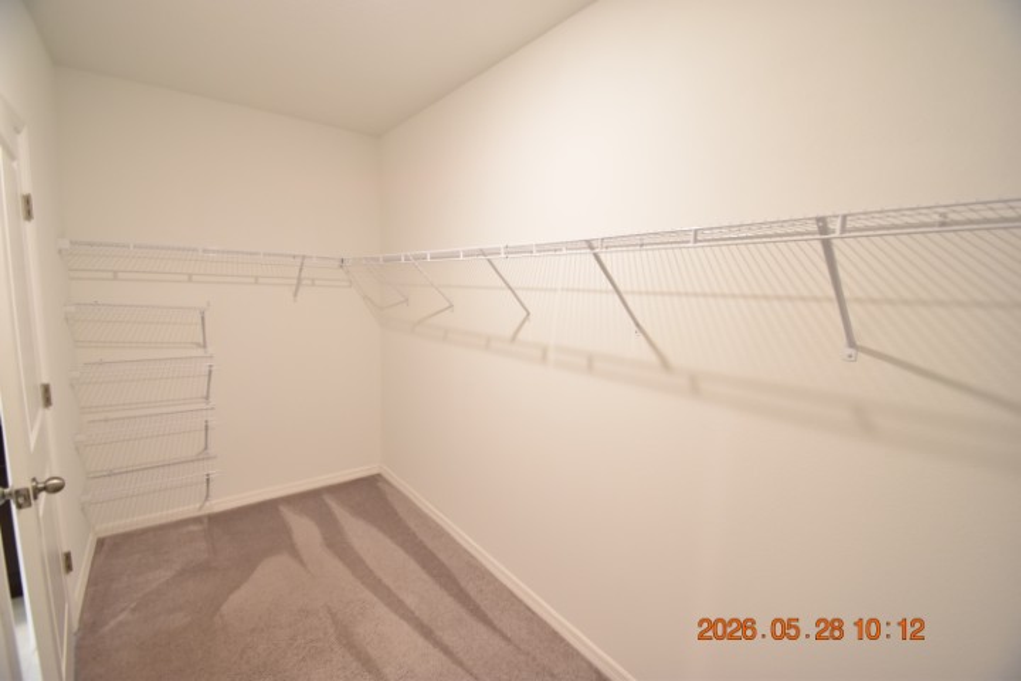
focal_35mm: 15
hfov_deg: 100.4
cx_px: 510
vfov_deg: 77.3
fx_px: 425
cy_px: 340
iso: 800
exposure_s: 1/20
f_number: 3.5
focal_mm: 10
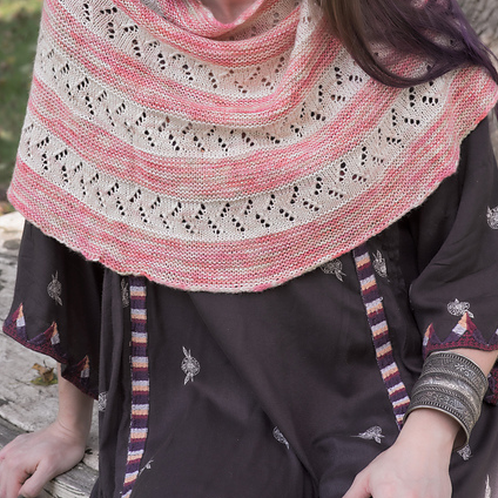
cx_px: 250
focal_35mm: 109
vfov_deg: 15.9
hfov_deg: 16.0
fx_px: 1774
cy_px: 128
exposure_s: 1/200
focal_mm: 85
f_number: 11
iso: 640
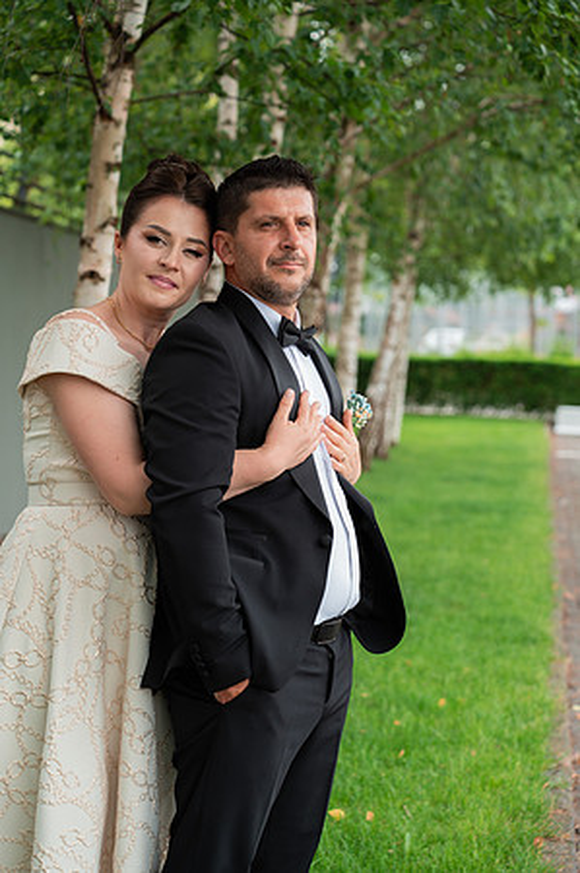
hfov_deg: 18.1
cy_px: 436
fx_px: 1817
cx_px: 290
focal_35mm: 75
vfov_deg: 27.0
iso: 200
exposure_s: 1/250
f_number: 4
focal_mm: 75
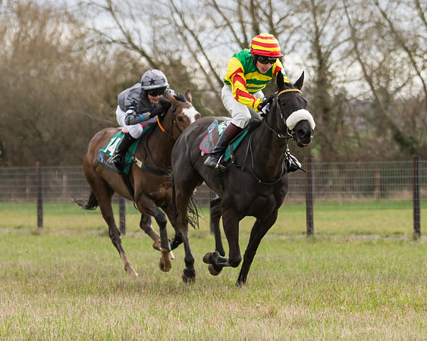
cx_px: 246
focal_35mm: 339
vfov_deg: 4.6
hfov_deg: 5.7
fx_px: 4287
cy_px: 218
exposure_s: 1/800
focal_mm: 120
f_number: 4
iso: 250
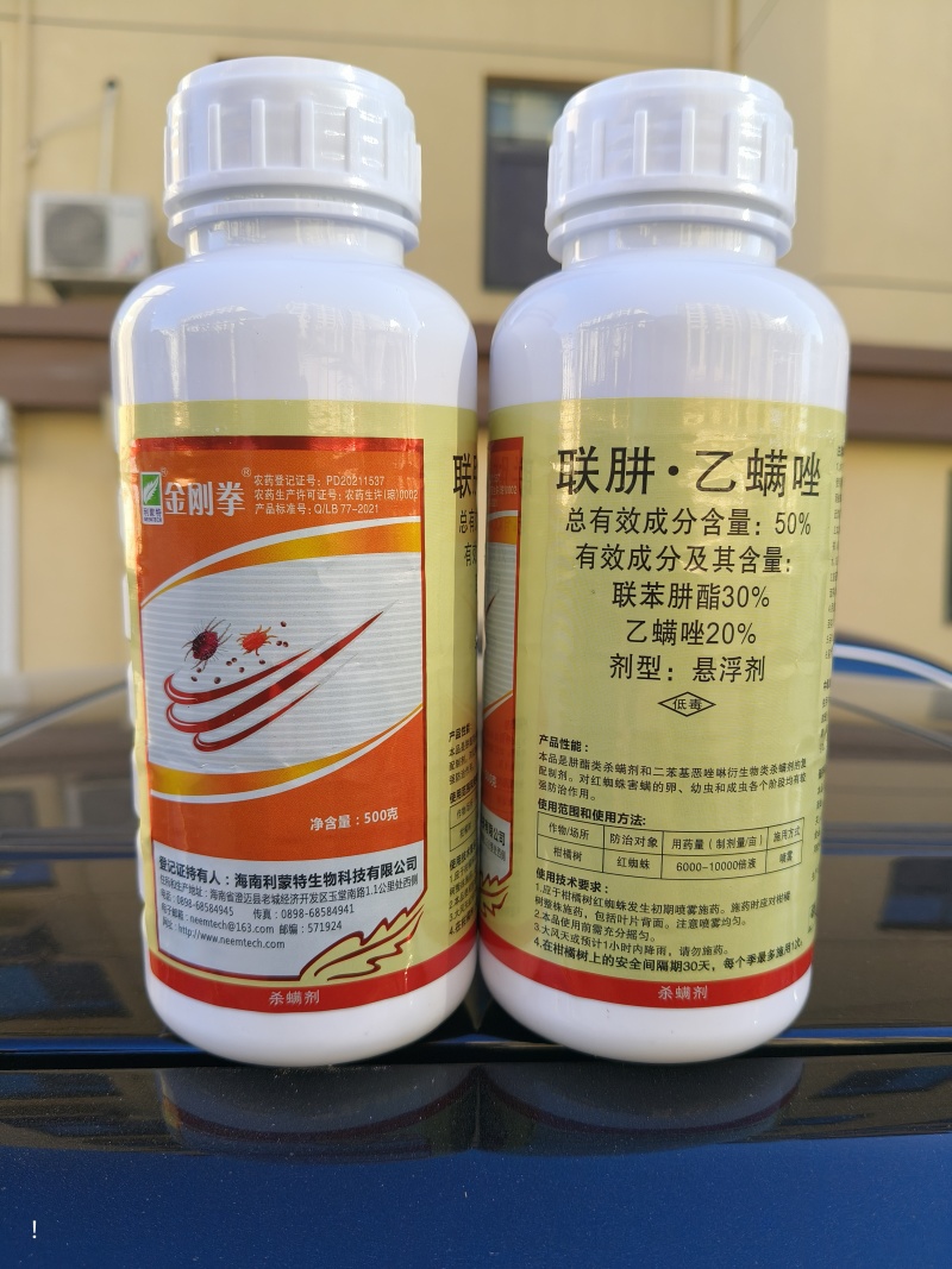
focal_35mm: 26
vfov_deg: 67.3
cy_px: 634
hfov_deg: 53.1
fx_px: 954
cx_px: 476
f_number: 1.8
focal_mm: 4.84
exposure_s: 1/557
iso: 80
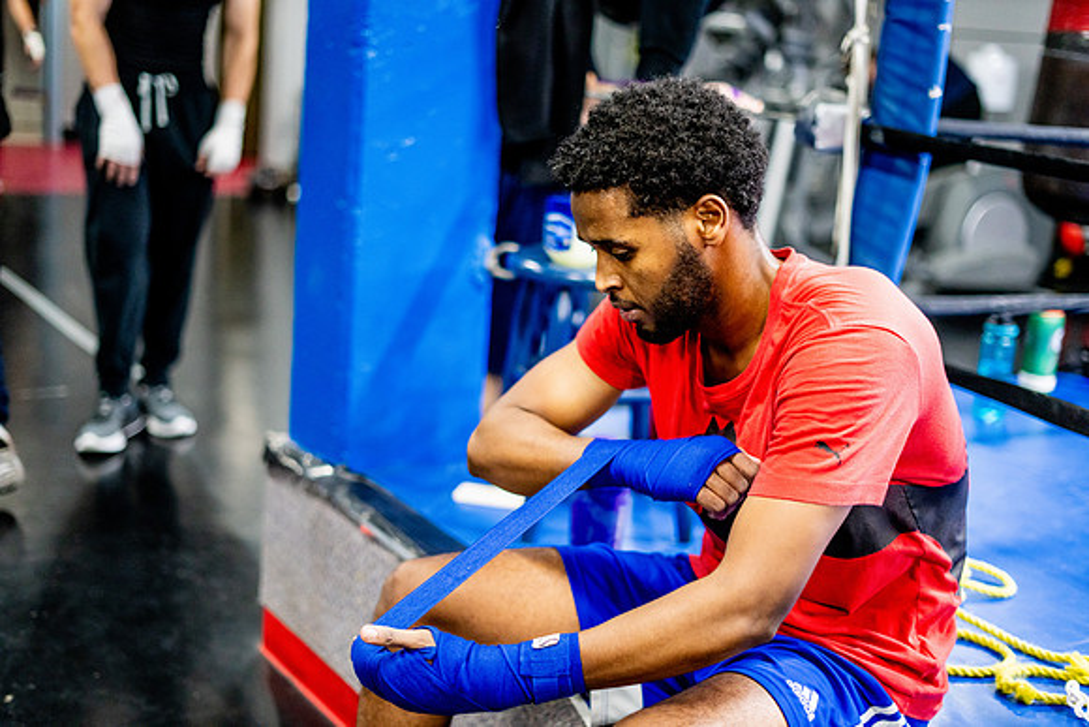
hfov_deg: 39.6
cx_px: 544
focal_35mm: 50
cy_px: 364
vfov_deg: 27.0
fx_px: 1513
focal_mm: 50
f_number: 1.8
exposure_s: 1/400
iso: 3200
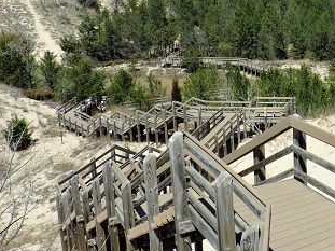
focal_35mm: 55
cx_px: 369
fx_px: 532
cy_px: 61
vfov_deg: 26.2
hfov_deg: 31.1
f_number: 3.3
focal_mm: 4.3
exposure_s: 1/1000
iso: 100
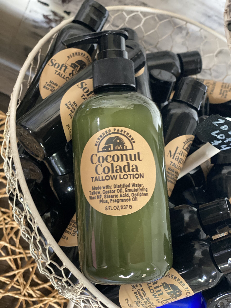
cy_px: 154
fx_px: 463
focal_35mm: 52
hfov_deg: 28.0
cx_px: 116
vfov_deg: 36.8
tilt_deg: -51.6
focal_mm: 6
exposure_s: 1/20
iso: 400
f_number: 2
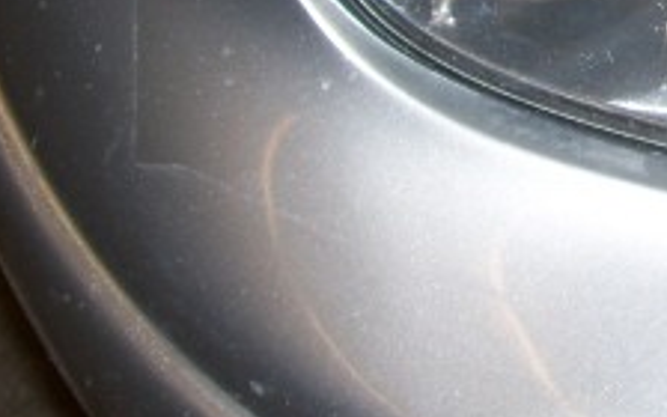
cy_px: -195
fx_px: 4217
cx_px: 881
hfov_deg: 8.9
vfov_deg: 5.6
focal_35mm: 232
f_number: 4
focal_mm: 11.6
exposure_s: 1/50
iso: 80
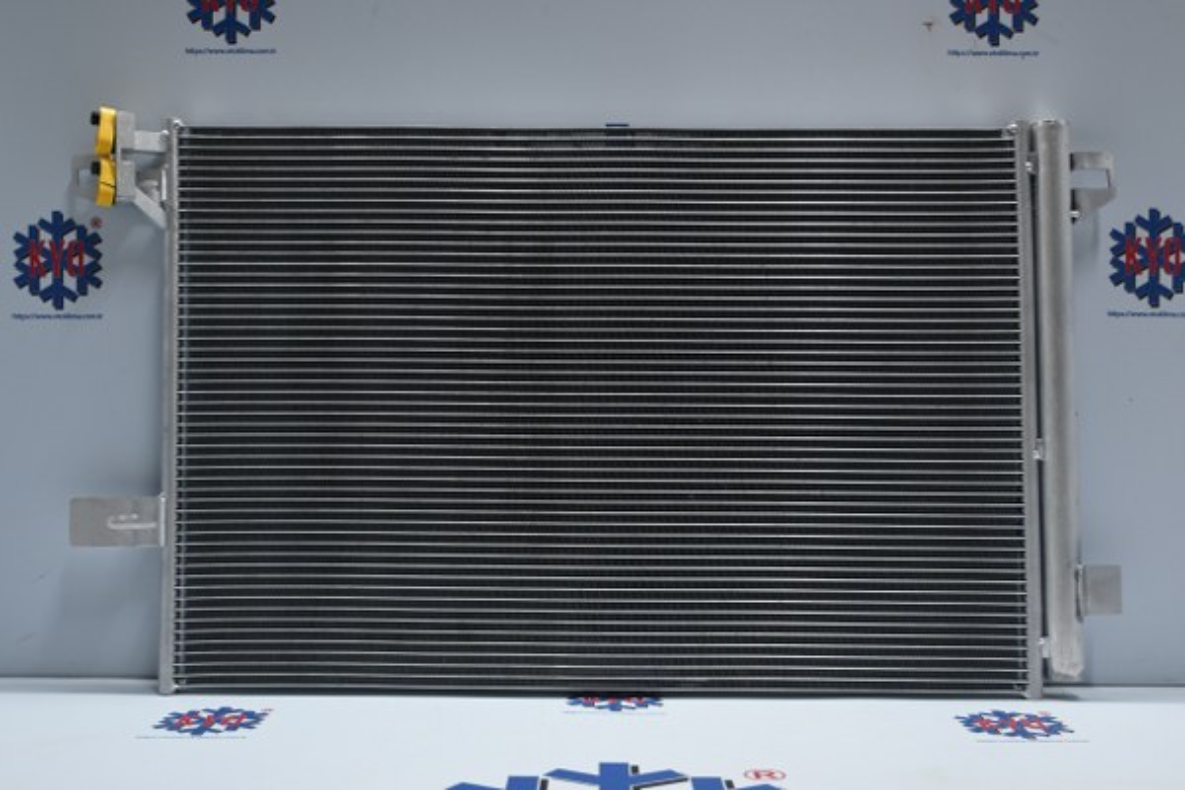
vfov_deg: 33.6
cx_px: 592
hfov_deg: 48.7
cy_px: 395
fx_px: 1308
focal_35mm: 40
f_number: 4.5
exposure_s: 1/40
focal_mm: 26.5
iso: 400
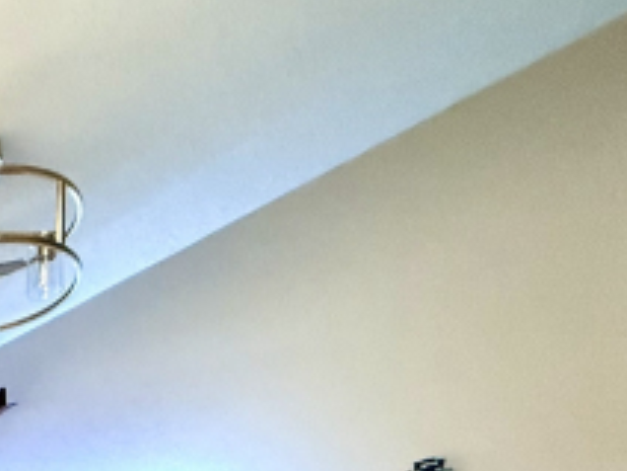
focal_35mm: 44
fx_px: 797
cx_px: -268
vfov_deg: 25.2
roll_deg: -1.5
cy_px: 702
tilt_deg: -1.7
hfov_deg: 29.7
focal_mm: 2.22
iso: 320
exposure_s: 1/60
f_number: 2.2
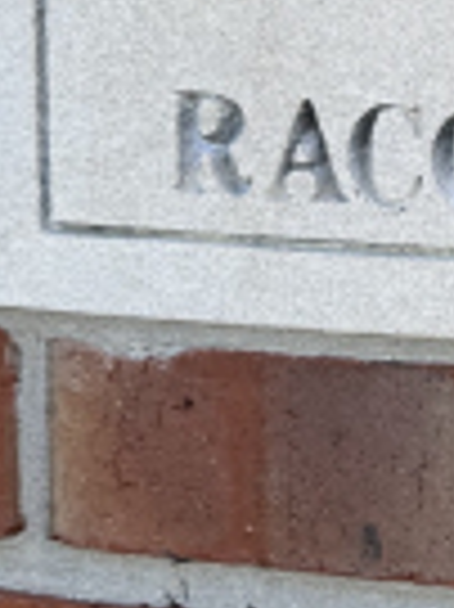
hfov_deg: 11.2
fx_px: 2084
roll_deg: -1.5
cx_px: 912
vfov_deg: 16.5
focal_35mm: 119
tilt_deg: -8.2
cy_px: 178
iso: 80
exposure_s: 1/822
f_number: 1.78
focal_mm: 6.76
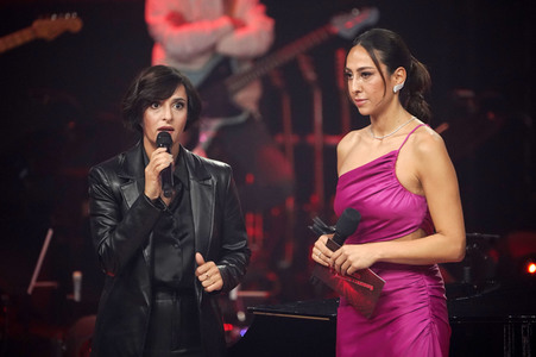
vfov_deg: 2.3
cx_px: 268
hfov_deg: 3.4
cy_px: 178
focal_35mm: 600
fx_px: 8927
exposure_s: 1/125
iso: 4000
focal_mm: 600
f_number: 6.3
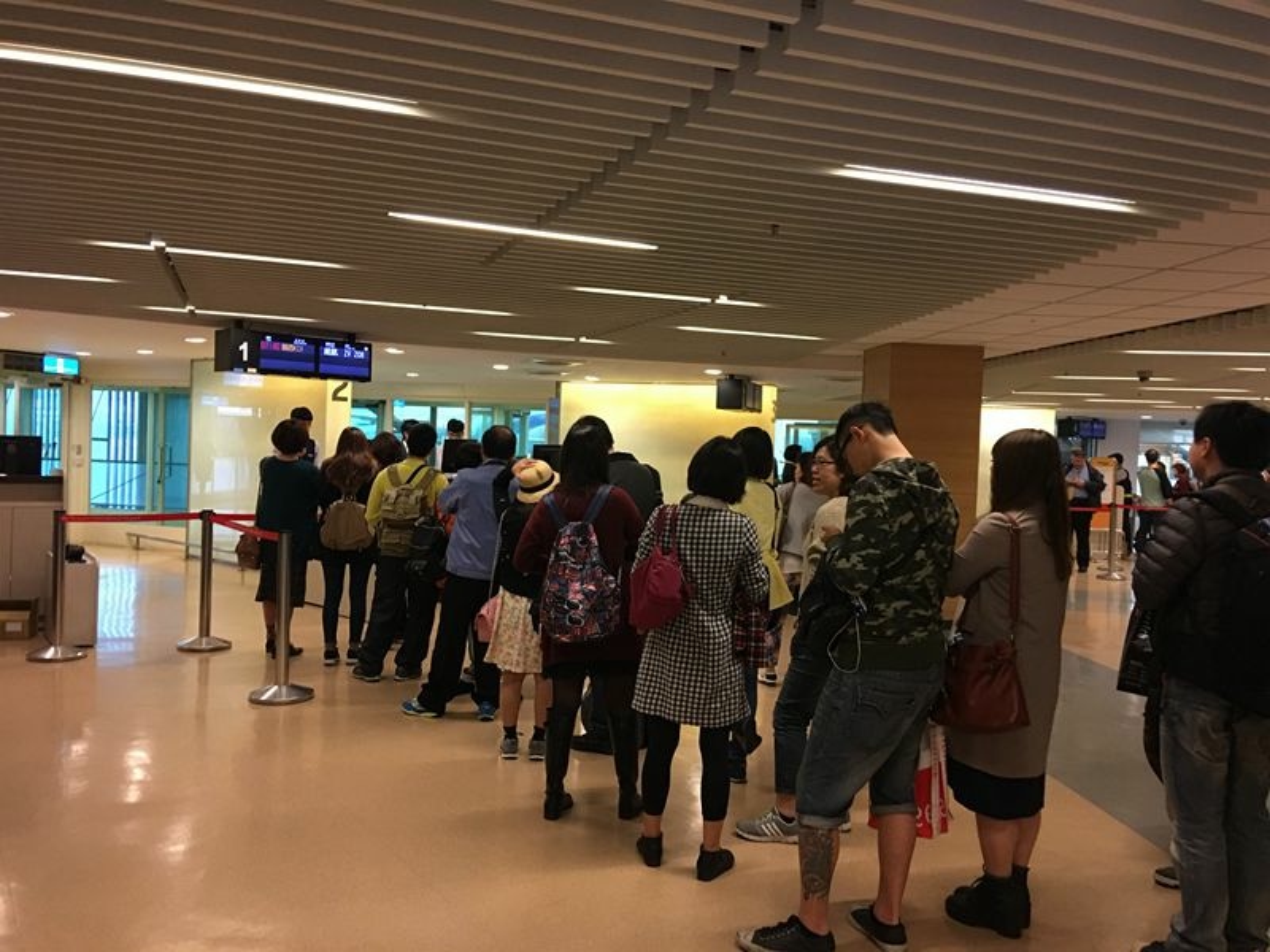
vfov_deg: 48.2
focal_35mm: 29
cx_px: 635
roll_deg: -1.6
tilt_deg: -0.5
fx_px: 1064
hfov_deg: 61.7
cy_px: 476
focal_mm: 4.15
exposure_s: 1/15
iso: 100
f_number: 2.2
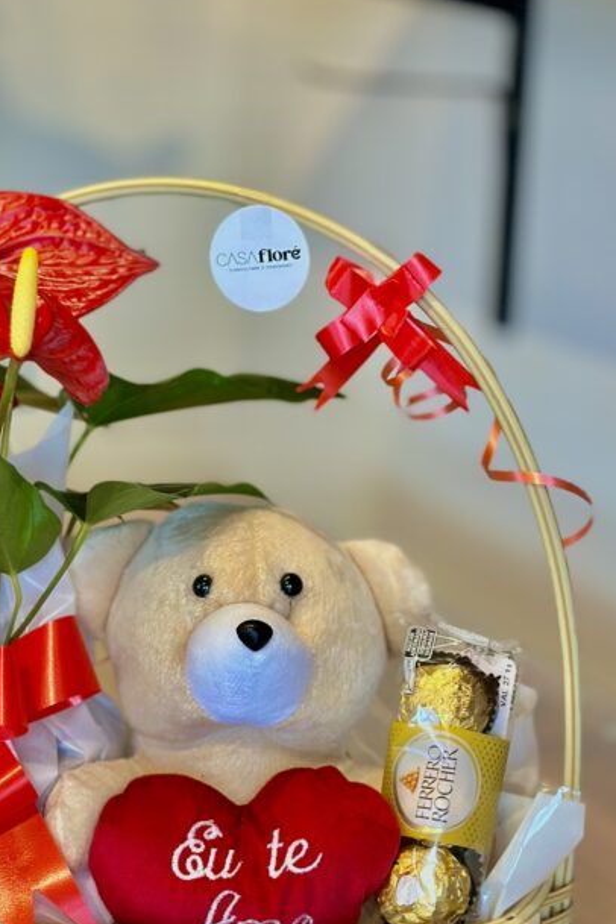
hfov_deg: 16.1
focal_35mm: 84
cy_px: 514
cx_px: 120
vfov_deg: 24.2
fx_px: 2156
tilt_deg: -15.2
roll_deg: -2.0
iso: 160
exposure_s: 1/120
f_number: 1.78
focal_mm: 6.86
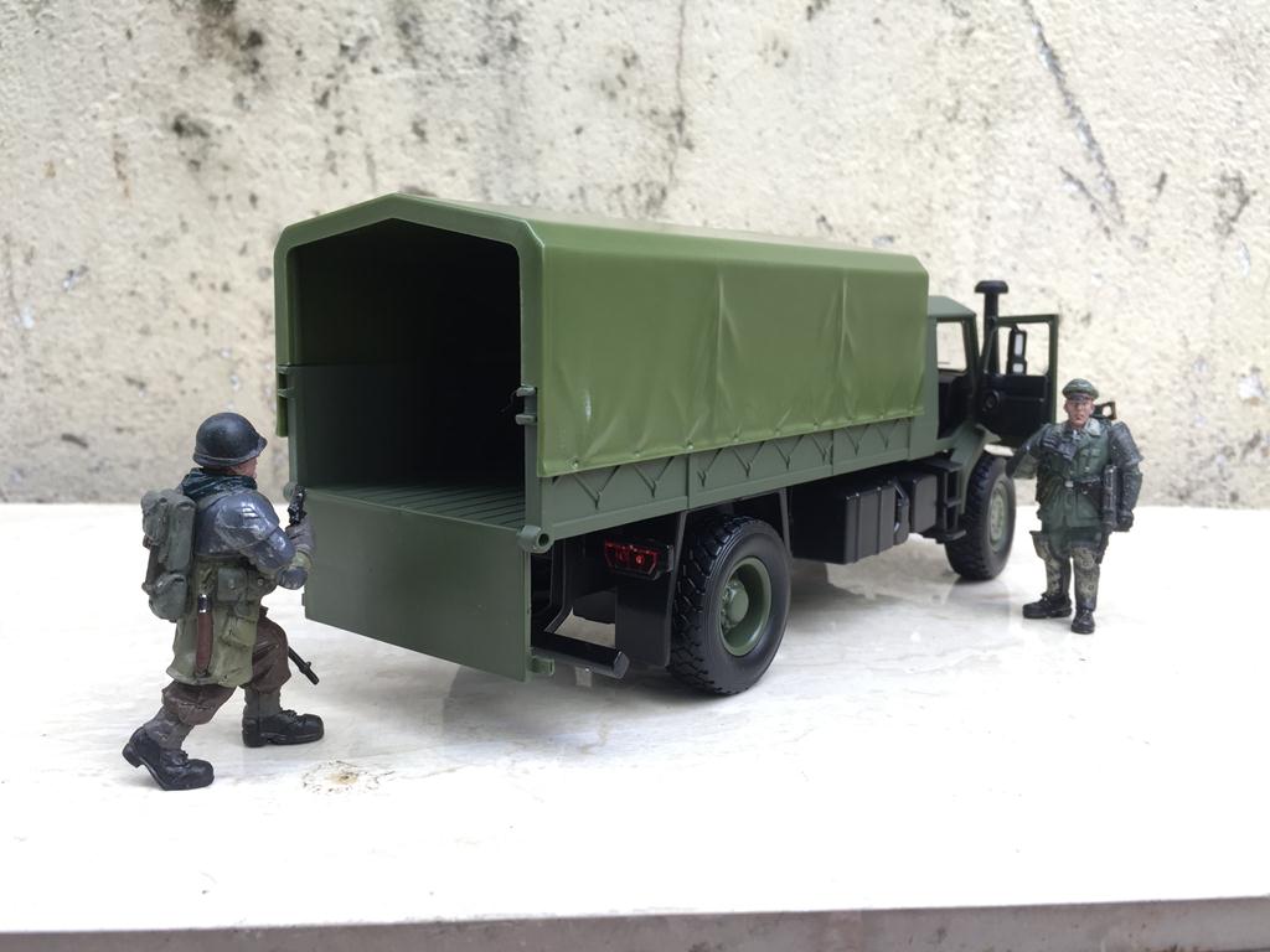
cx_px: 635
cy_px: 476
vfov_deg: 48.2
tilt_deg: -8.7
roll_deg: -2.1
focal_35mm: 29
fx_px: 1064
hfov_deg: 61.7
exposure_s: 1/100
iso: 40
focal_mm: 4.15
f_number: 2.2
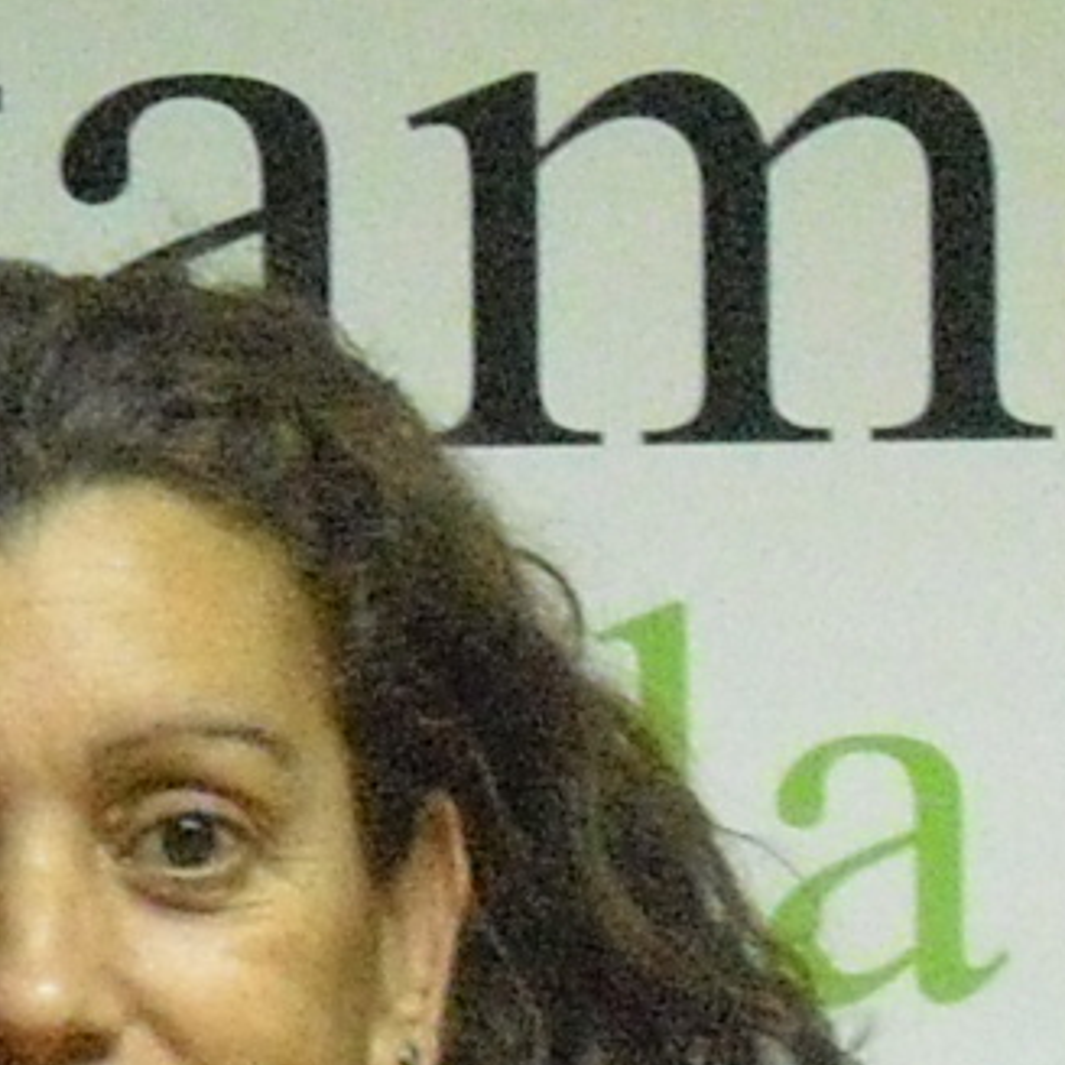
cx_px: -263
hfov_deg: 5.1
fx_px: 11904
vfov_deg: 5.1
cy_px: 386
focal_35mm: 342
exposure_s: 1/50
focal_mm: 9
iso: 800
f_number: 3.4
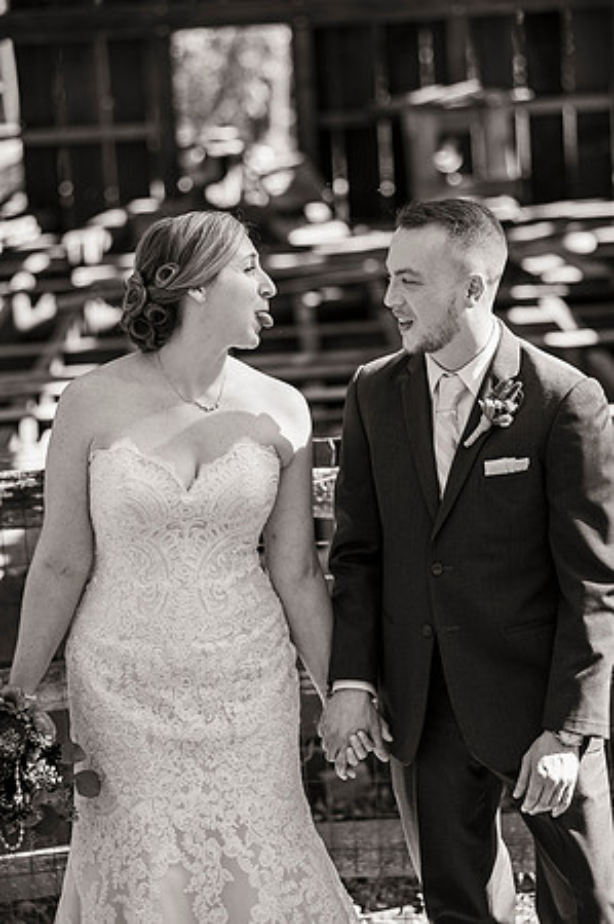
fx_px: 2872
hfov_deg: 12.2
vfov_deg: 18.3
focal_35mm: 112
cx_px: 307
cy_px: 462
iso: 160
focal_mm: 112
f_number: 3.2
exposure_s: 1/250
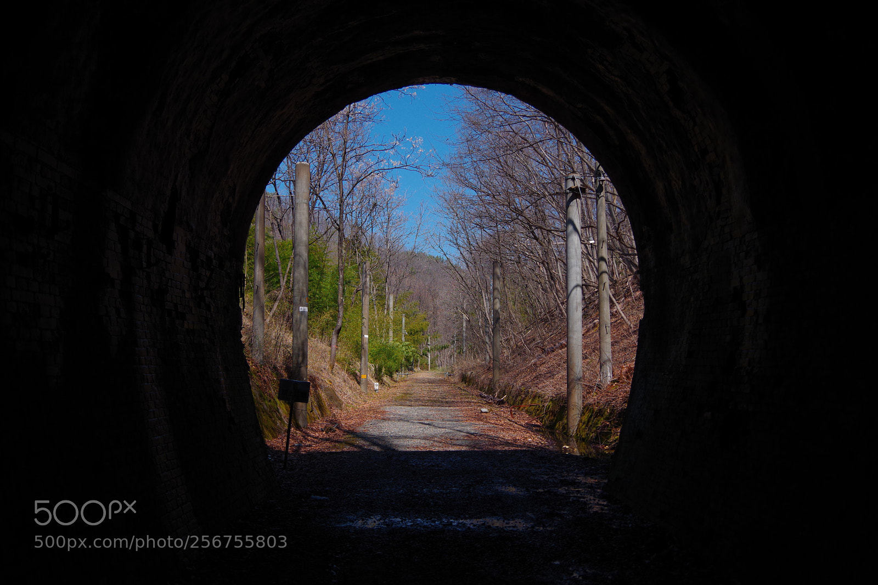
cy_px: 292
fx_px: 756
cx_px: 439
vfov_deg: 42.3
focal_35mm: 31
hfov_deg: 60.3
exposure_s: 1/1600
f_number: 4
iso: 200
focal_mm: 21
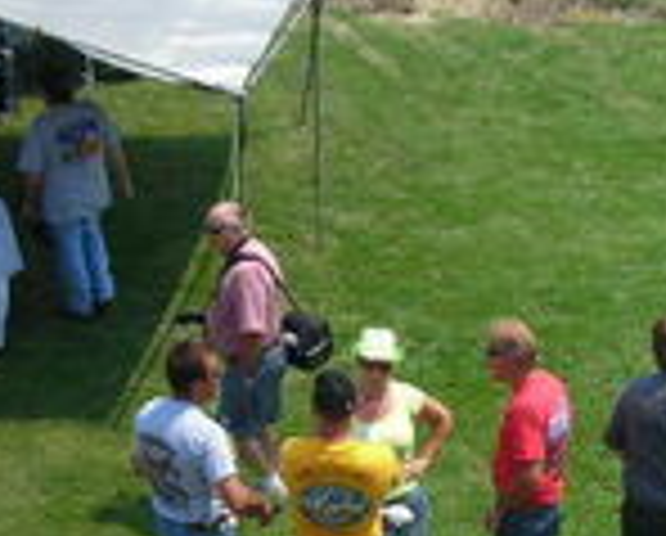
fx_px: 1975
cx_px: 585
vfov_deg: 15.2
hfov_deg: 18.8
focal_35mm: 100
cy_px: 513
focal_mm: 6.3
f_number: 3.2
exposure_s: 1/494
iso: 50
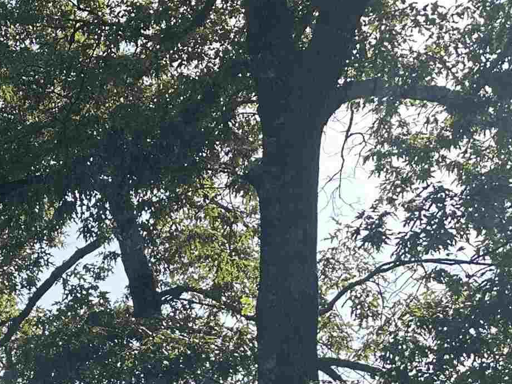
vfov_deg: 17.6
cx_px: -248
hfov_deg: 20.9
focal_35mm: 80
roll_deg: -1.7
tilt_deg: +11.0
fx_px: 1183
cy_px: 451
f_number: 1.78
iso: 80
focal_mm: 6.86
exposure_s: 1/1119
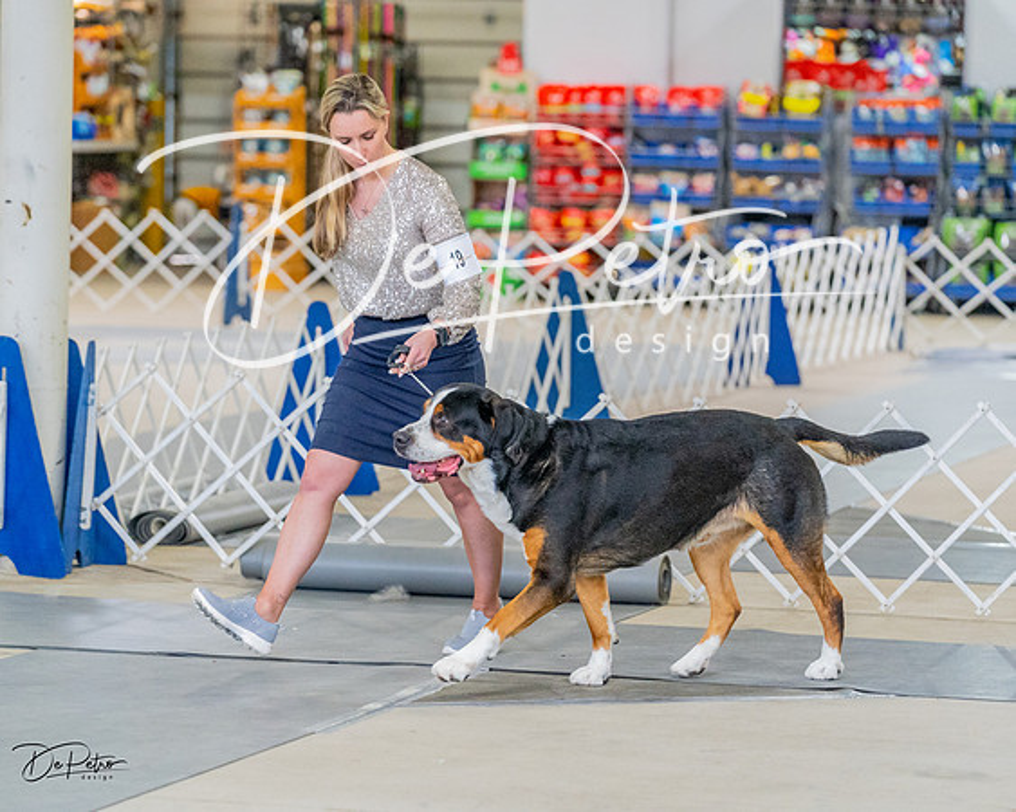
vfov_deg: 9.1
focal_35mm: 169
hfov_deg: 11.4
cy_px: 406
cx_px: 508
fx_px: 5078
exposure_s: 1/400
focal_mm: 150
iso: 6400
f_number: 3.5
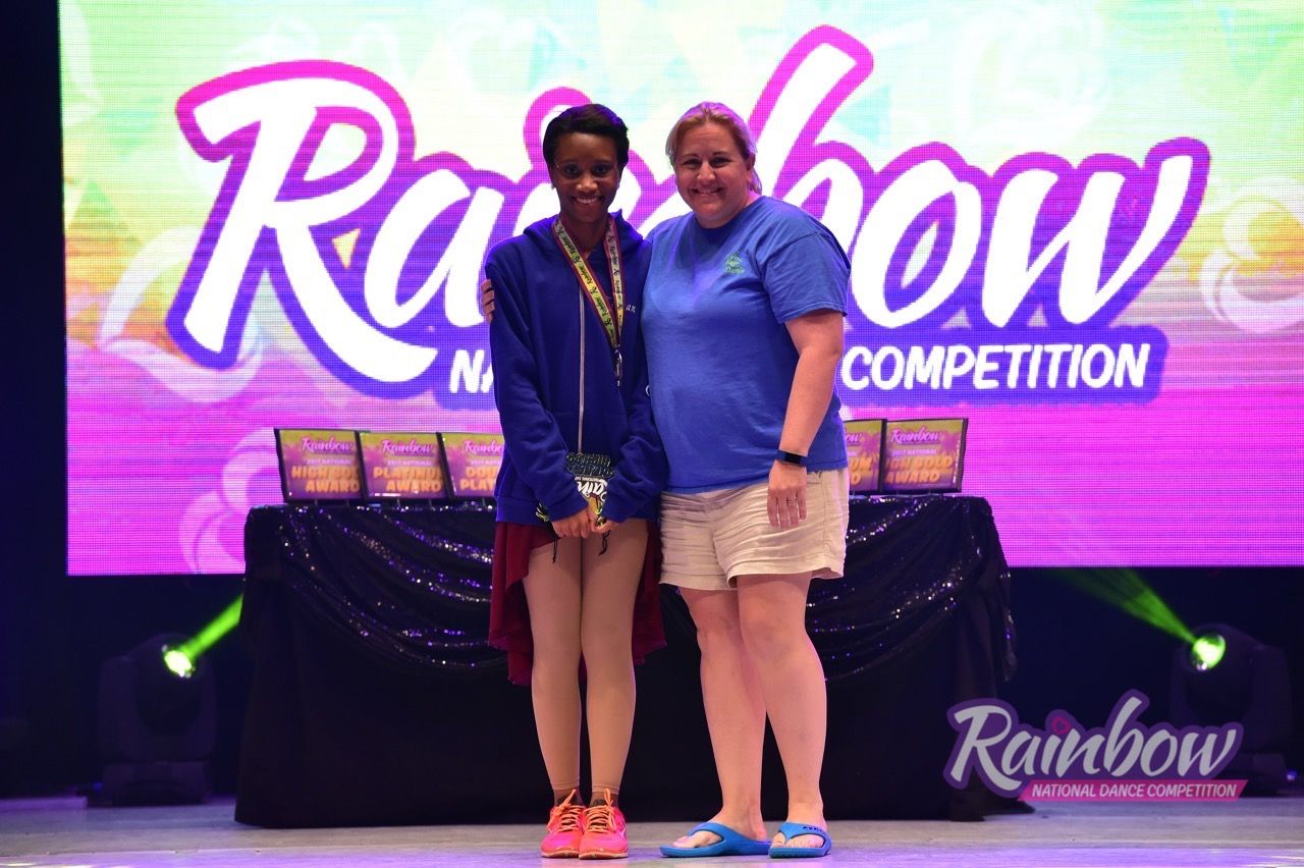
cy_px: 434
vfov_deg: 7.2
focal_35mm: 190
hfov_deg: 10.8
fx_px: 6878
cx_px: 652
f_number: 4.5
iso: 4000
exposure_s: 1/640
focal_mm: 190
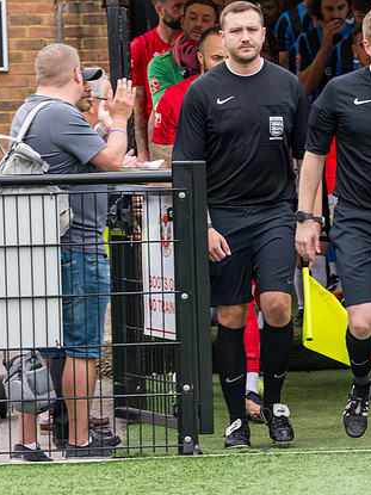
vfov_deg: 7.2
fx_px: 3960
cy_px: 256
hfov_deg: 5.4
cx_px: 368
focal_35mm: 277
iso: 200
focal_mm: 115
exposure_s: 1/250
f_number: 5
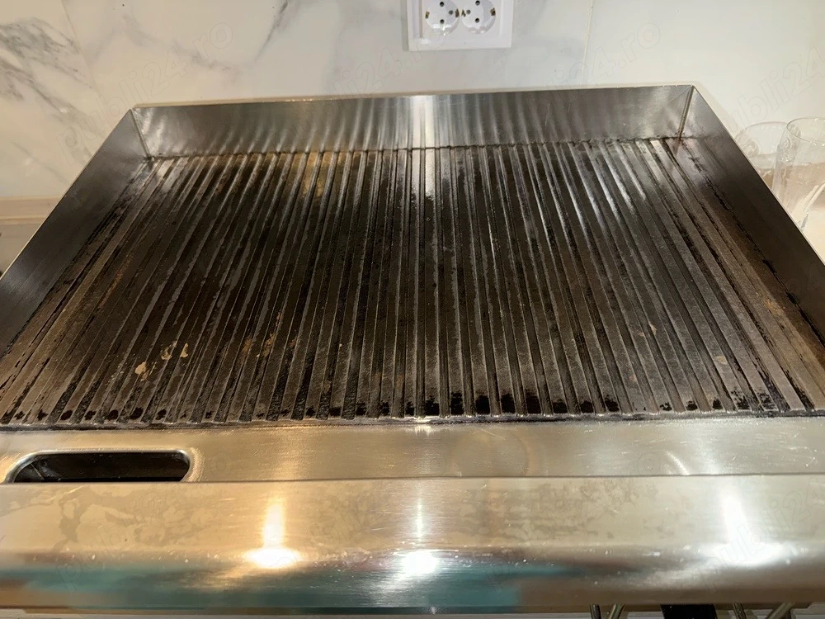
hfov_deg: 71.6
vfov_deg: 56.8
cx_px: 412
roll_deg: +4.1
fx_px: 572
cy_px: 310
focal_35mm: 24
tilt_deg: -41.7
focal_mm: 6.76
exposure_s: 1/12
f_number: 1.78
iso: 80
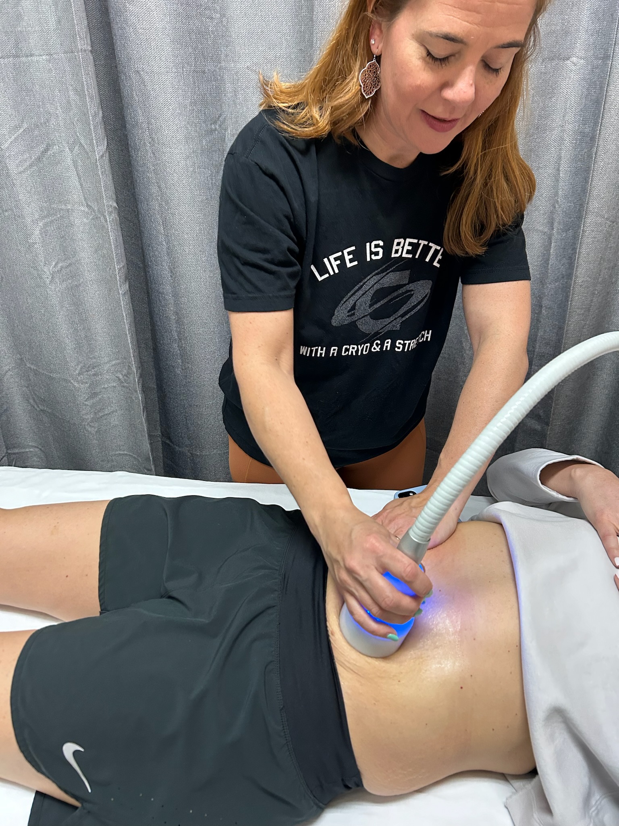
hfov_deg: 53.1
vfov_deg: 67.3
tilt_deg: -30.7
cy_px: 413
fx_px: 620
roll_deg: +0.8
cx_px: 310
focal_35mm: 26
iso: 320
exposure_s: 1/60
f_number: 1.5
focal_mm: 5.7
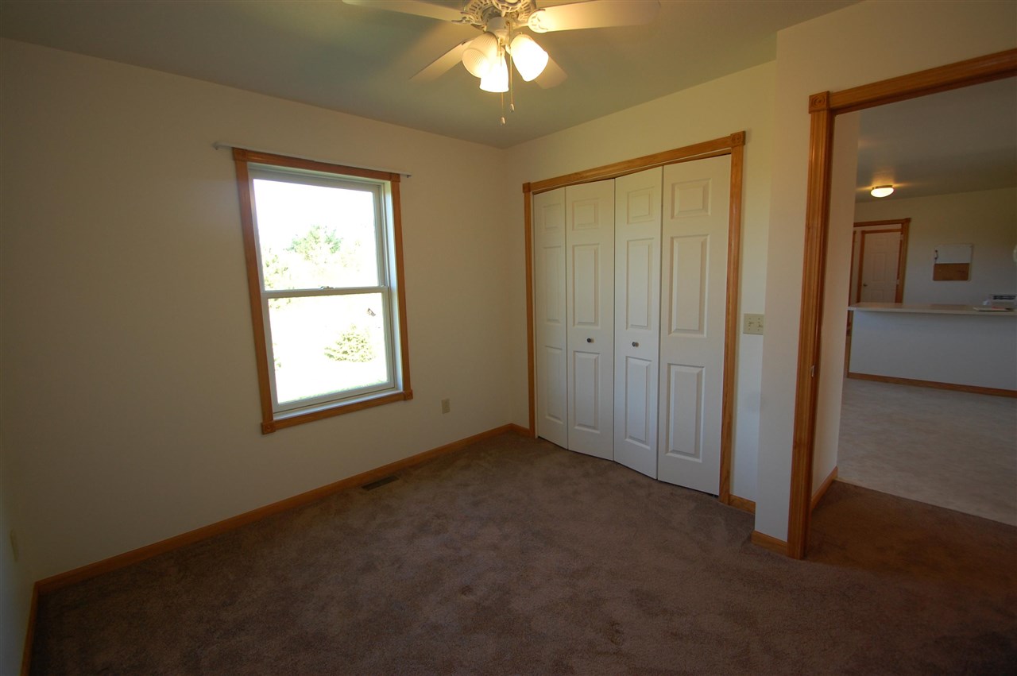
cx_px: 508
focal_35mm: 15
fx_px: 423
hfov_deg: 100.4
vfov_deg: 77.2
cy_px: 338
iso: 400
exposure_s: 1/80
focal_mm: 10
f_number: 4.5
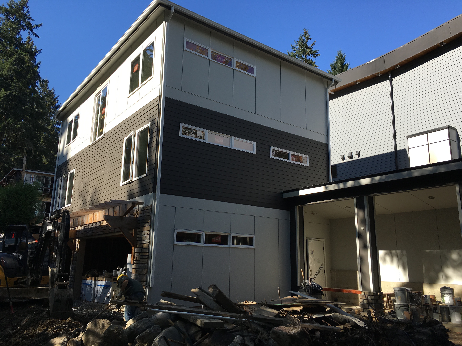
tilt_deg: +13.4
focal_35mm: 29
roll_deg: -0.7
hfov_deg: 61.7
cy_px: 173
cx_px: 231
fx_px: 387
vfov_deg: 48.2
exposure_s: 1/905
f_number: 2.2
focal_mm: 4.15
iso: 25
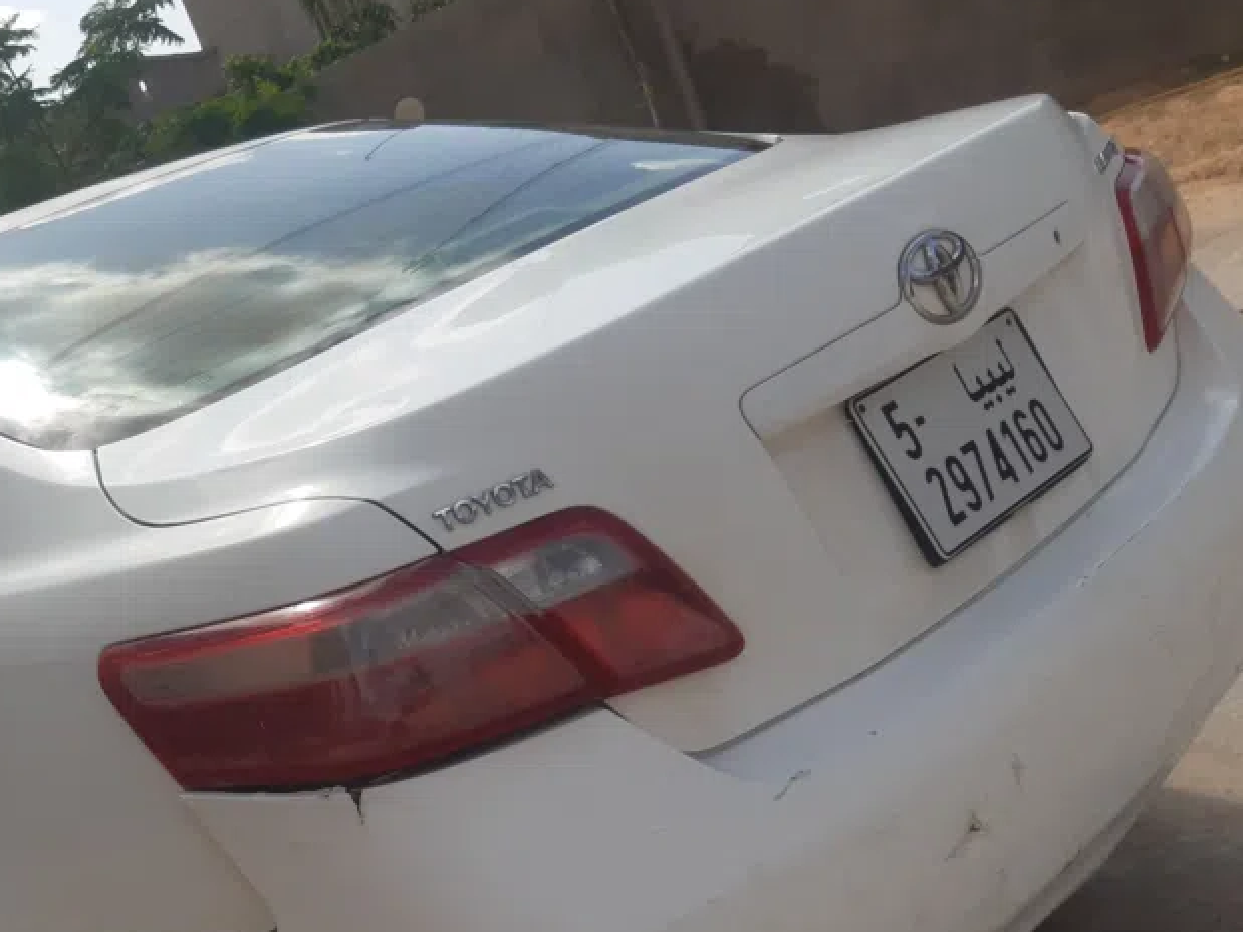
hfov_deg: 42.2
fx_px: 1544
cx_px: 273
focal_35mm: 43
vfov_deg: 33.3
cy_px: 625
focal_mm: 3.92
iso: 40
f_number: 1.7
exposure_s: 1/2105
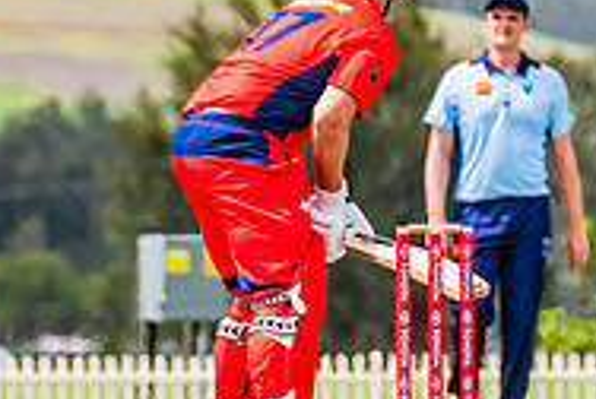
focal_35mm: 1523
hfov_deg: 1.4
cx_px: -26
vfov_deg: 0.9
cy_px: 206
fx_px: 25253
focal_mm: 440
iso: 800
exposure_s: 1/1250
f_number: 11
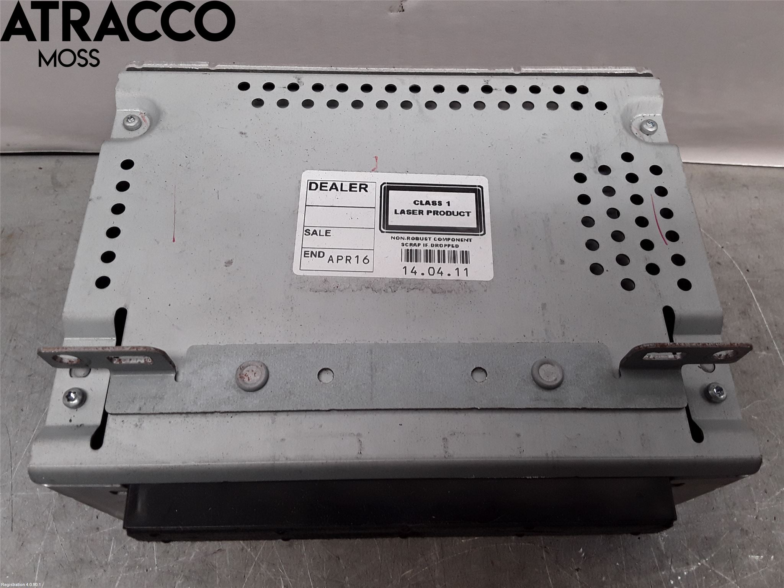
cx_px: 392
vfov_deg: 49.7
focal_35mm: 28
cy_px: 294
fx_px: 634
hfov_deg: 63.4
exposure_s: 1/100
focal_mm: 2.91
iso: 50
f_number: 1.9
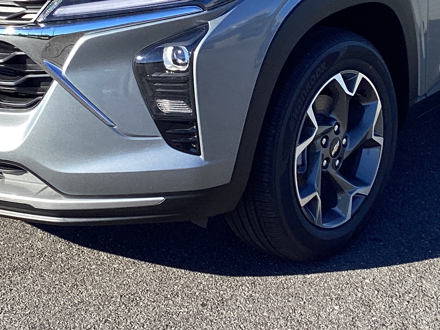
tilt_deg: -12.8
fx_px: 1208
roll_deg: +1.6
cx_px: 247
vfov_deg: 15.4
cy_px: 45
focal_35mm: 95
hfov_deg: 20.6
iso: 25
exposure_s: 1/657
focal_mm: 3.3
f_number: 2.4
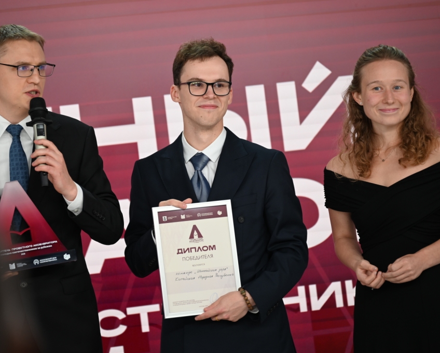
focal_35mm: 170
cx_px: 189
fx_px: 2215
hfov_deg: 11.3
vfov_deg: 9.1
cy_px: 176
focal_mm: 150
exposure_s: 1/250
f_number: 2.8
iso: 450
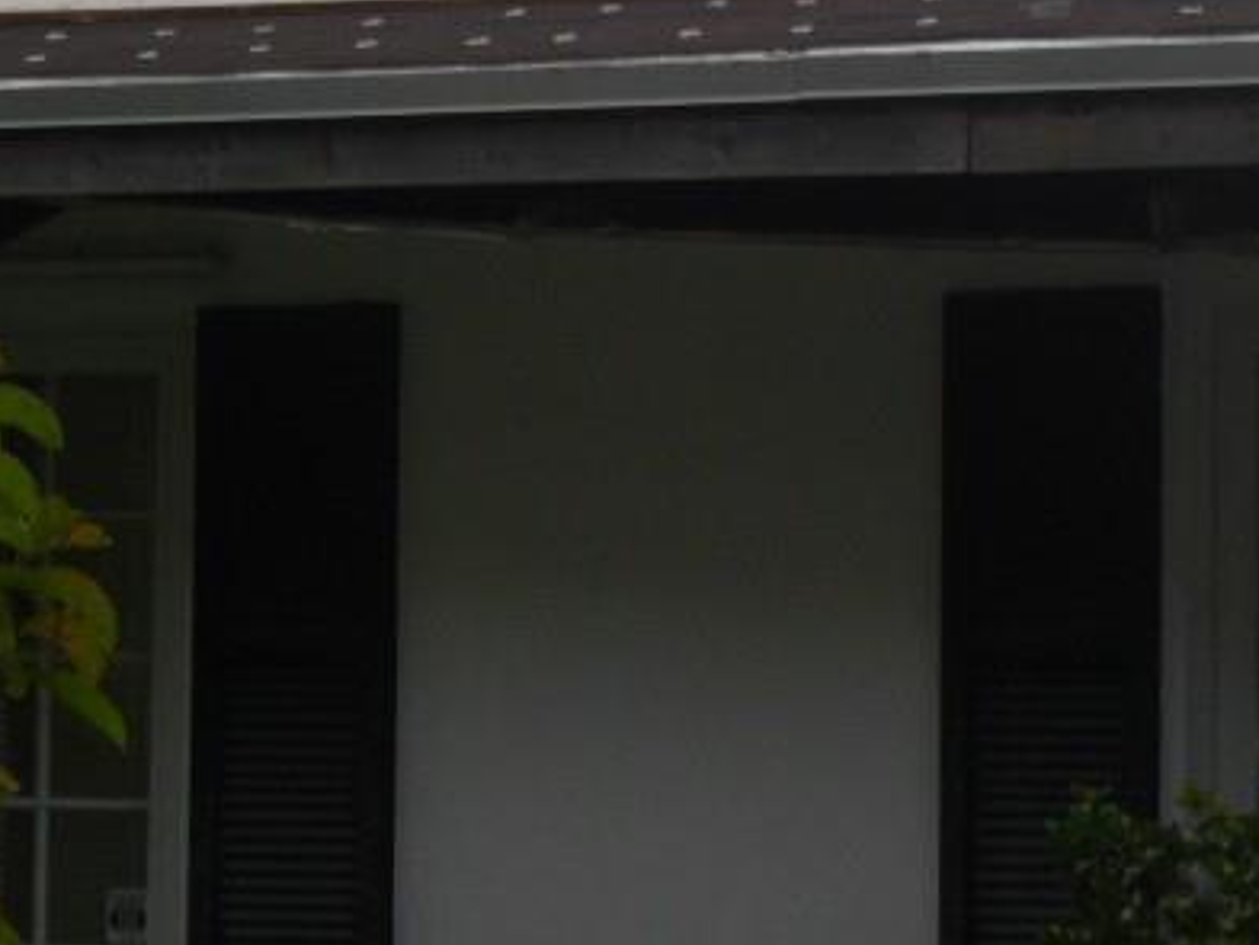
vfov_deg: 8.4
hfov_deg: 11.2
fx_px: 6440
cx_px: 737
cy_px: 22
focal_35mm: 177
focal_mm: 10.6
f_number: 4.7
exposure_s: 1/250
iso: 100
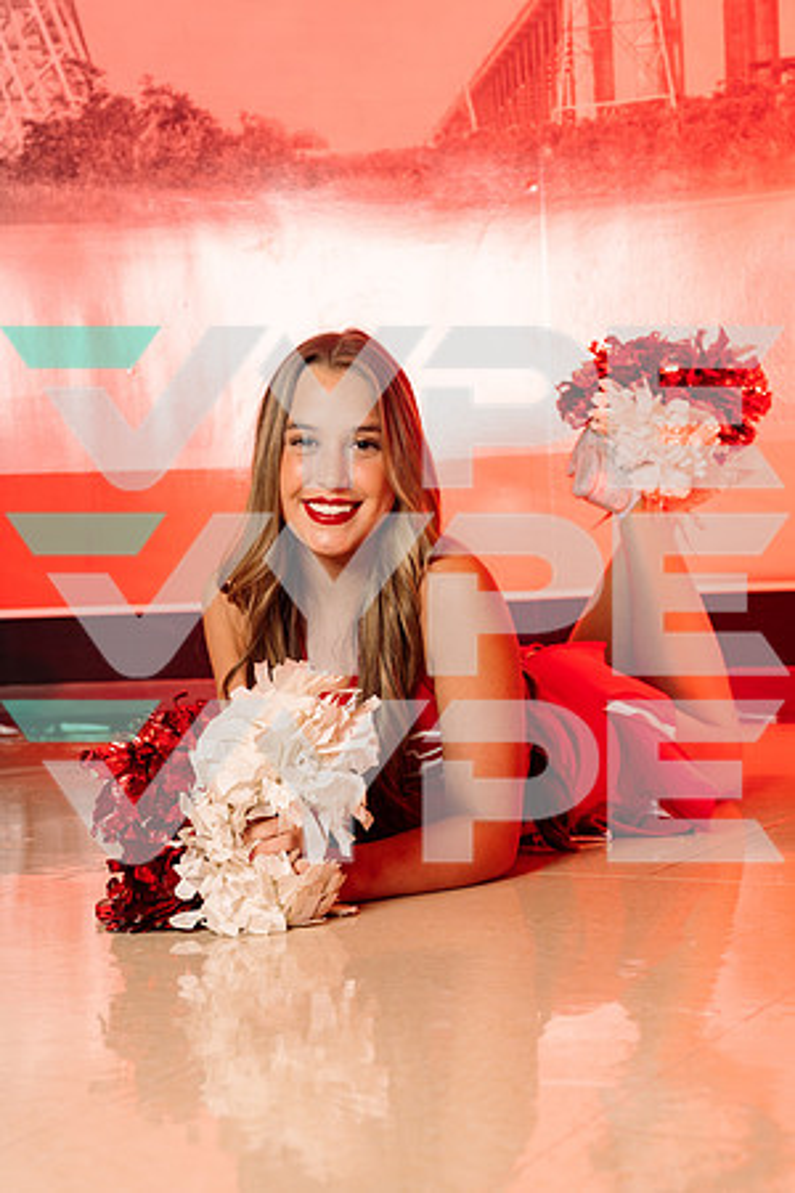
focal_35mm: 70
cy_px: 596
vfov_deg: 28.8
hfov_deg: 19.5
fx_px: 2319
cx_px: 398
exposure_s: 1/250
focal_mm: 70
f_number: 6.3
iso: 200
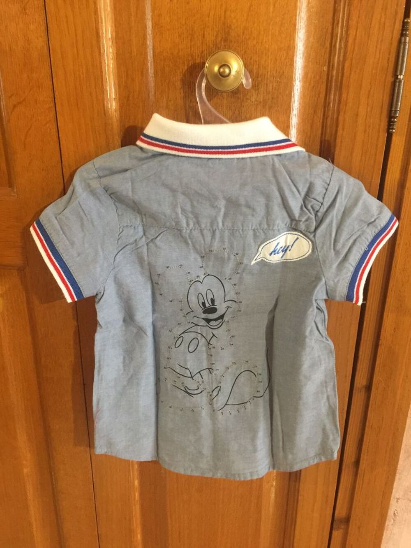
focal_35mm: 29
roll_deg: -0.2
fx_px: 459
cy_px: 274
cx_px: 206
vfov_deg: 61.7
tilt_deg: -22.2
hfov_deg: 48.2
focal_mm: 4.15
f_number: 2.2
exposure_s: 1/8
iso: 125
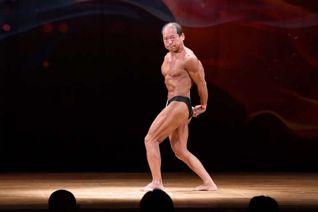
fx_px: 2384
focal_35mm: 270
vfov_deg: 5.1
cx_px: 159
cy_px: 106
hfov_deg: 7.6
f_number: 5.6
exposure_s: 1/400
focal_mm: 180
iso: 4000
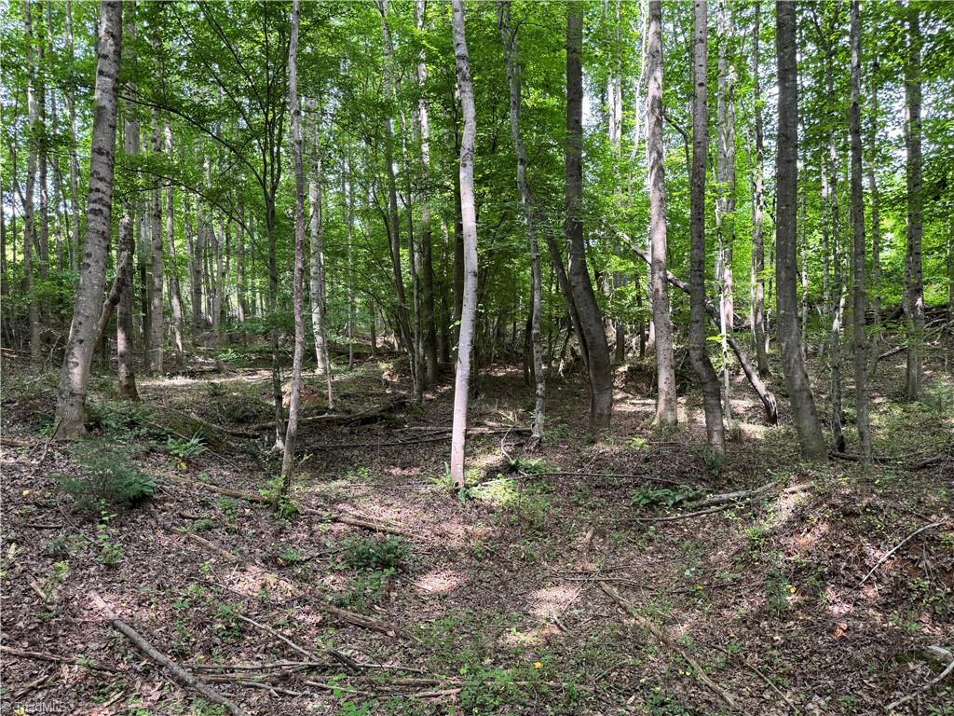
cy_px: 358
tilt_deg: +1.6
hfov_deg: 71.6
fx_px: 661
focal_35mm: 24
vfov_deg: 56.8
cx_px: 477
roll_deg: +0.3
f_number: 1.78
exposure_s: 1/121
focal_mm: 6.76
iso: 125
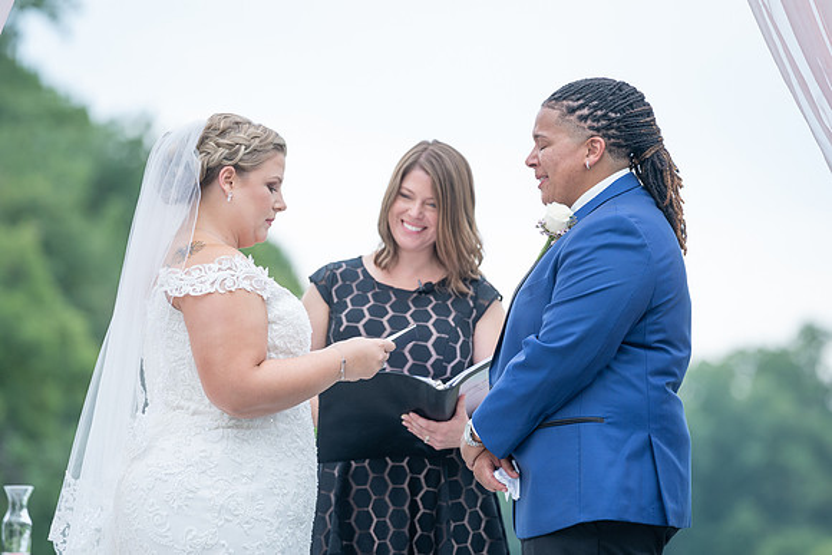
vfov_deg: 6.3
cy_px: 284
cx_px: 449
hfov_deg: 9.5
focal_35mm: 217
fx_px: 5018
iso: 160
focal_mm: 198
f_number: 4
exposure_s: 1/200
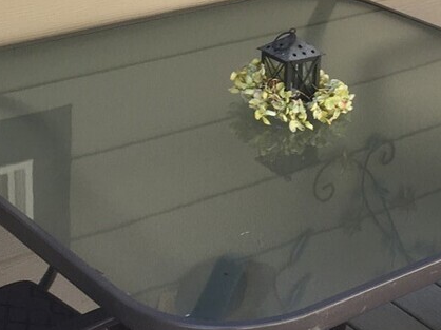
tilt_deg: -15.7
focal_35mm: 100
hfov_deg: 19.5
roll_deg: -1.5
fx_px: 1273
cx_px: 344
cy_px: -55
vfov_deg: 14.4
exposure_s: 1/120
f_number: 2.2
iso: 32
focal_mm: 4.15
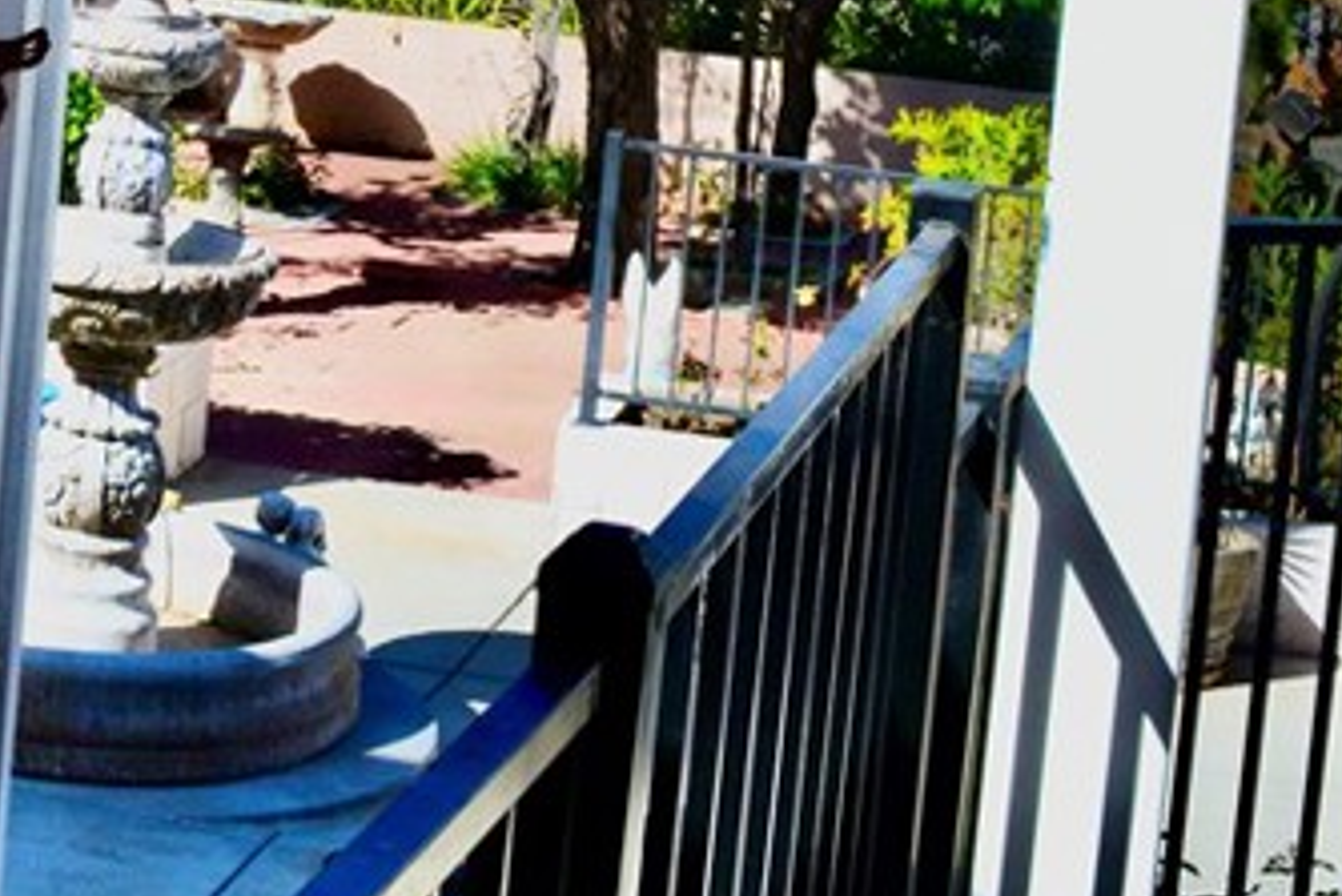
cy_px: -267
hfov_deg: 21.5
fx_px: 3431
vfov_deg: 14.3
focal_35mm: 92
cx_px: 44
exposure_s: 1/500
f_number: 11
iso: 400
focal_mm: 20
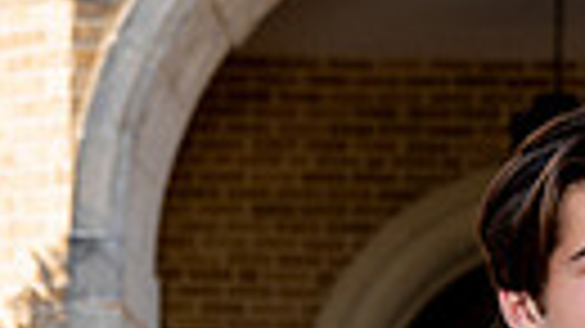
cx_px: 472
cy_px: 863
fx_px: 2744
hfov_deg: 12.1
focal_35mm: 177
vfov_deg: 6.4
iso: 100
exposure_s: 1/250
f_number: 4
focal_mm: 49
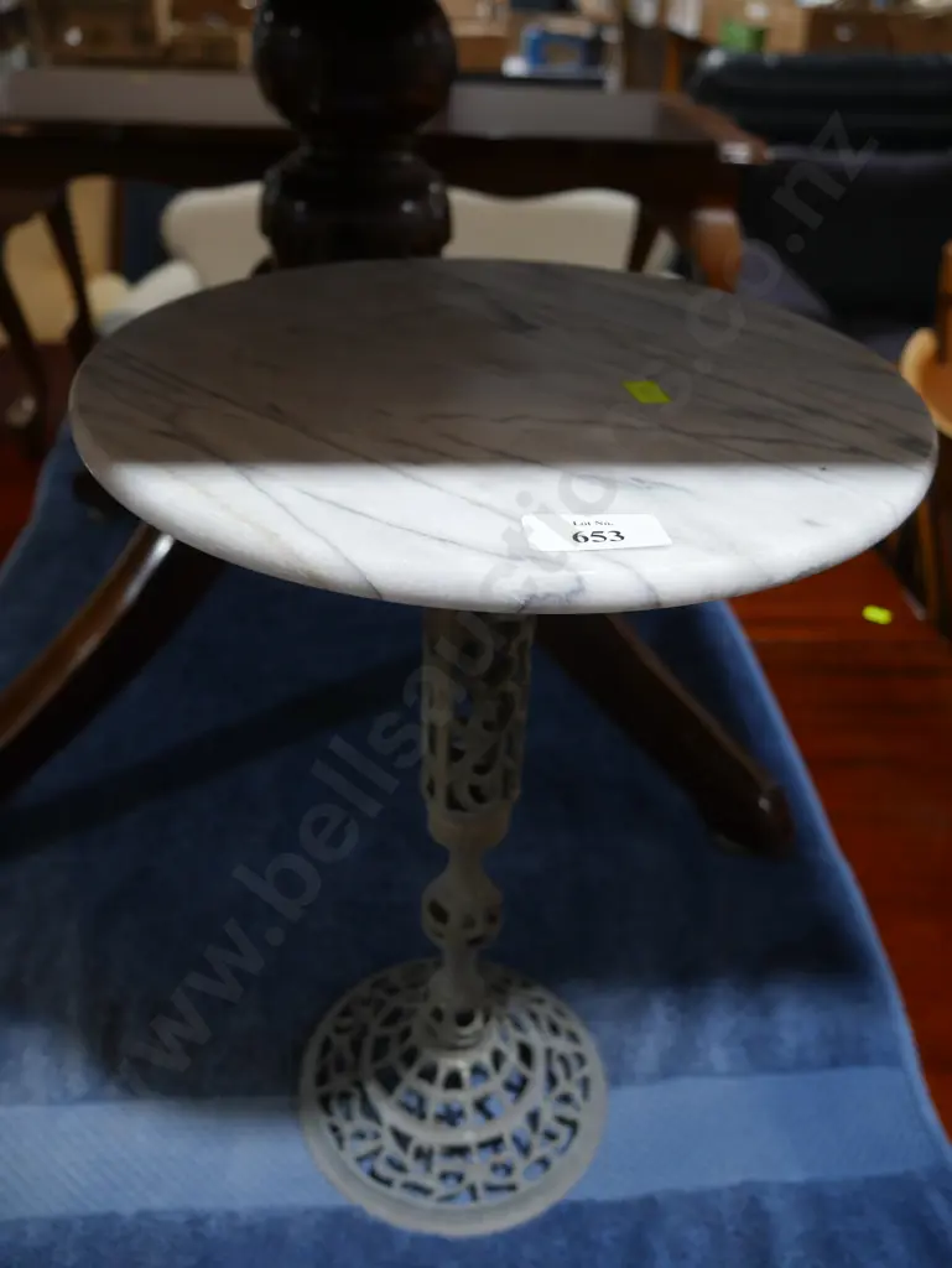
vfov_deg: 63.4
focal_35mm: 28
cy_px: 634
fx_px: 1026
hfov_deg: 49.8
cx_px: 476
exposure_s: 1/60
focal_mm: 14
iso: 250
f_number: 3.5
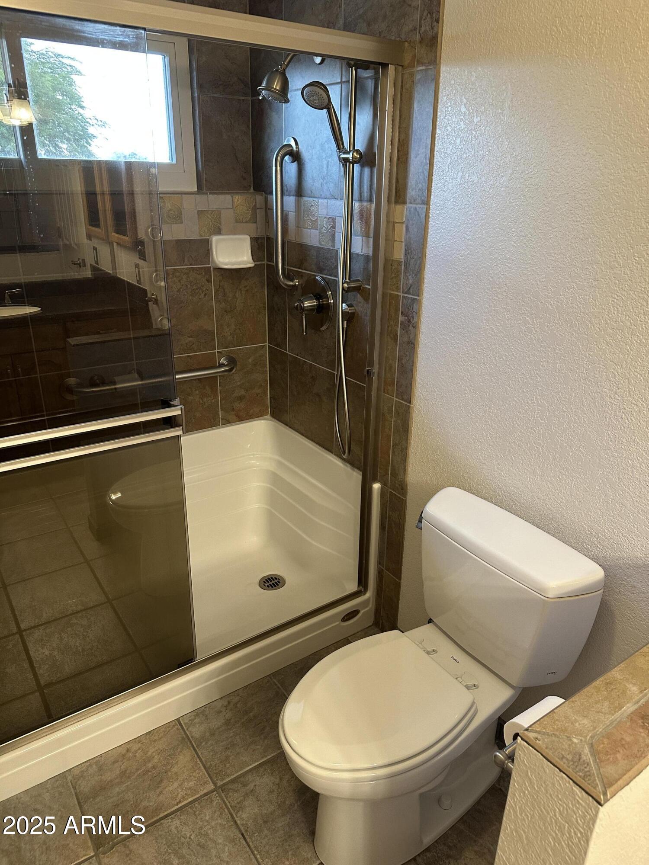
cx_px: 324
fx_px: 600
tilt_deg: -23.4
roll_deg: -1.0
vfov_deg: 71.6
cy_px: 432
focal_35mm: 24
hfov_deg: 56.8
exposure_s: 1/60
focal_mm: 6.86
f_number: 1.78
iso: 250
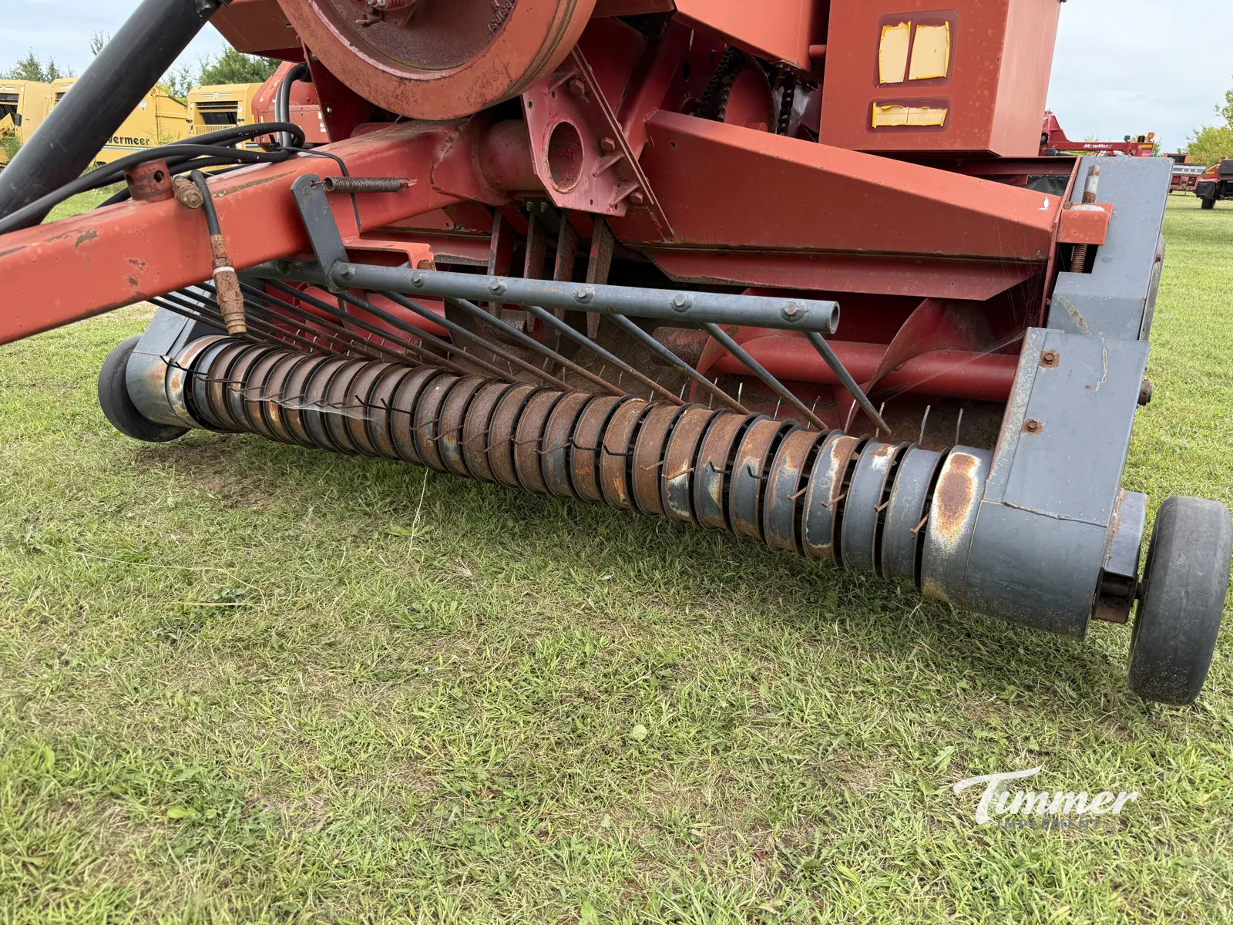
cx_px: 616
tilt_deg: -20.3
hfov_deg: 71.6
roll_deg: -3.2
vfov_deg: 56.8
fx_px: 855
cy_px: 462
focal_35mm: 24
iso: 80
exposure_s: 1/868
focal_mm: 6.76
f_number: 1.78
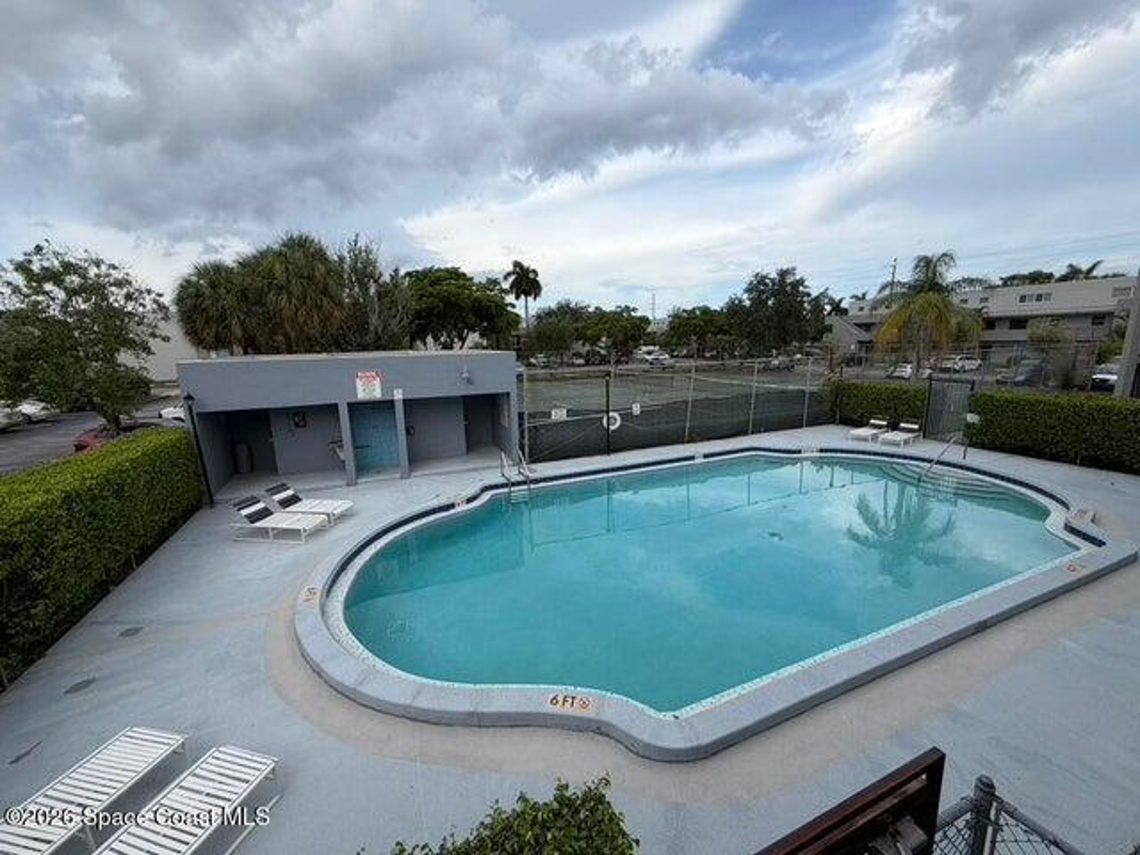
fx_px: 461
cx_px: 570
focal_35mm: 14
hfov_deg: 102.1
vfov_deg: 85.7
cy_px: 428
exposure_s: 1/770
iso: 32
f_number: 2.2
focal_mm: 2.22
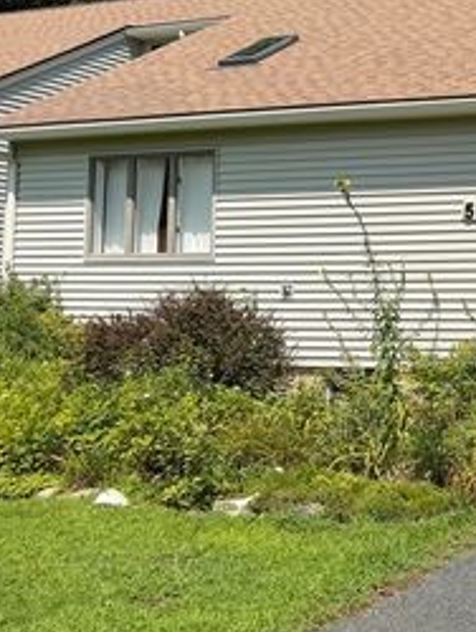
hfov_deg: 26.4
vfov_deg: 38.9
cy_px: 181
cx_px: 595
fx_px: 879
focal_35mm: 48
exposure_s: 1/4975
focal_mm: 6.76
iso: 80
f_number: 1.78
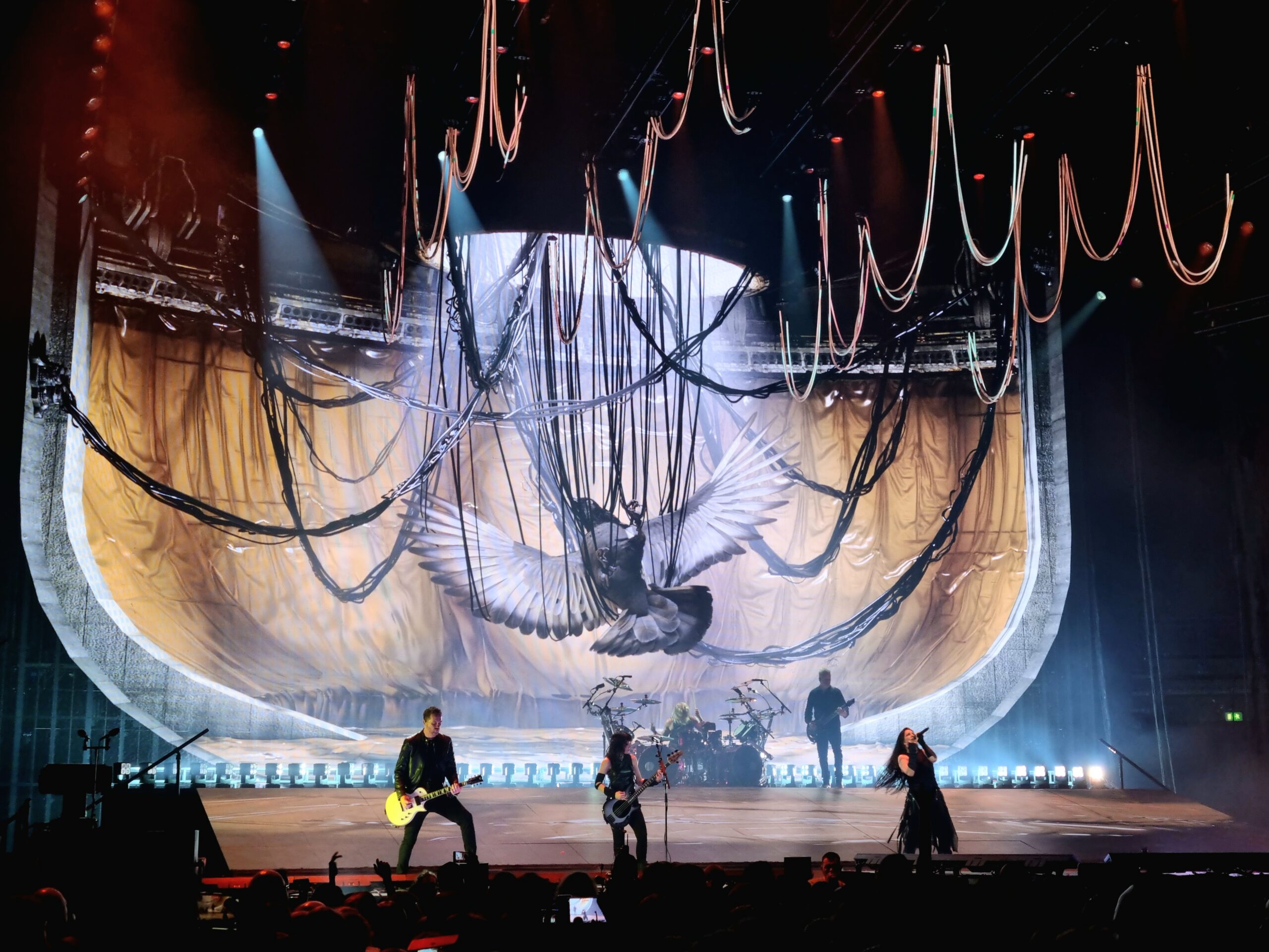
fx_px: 1026
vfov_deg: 49.7
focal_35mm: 28
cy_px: 476
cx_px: 634
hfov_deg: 63.4
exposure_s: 1/60.2
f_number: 2
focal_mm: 5.9
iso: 25
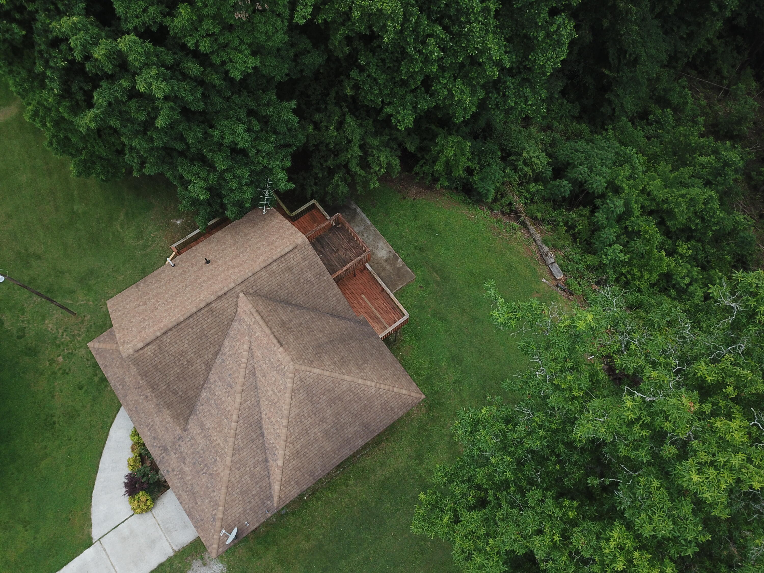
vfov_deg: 53.1
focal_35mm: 26
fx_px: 574
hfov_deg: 67.3
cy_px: 286
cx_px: 382
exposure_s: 1/603
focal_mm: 4.73
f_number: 2.2
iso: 100
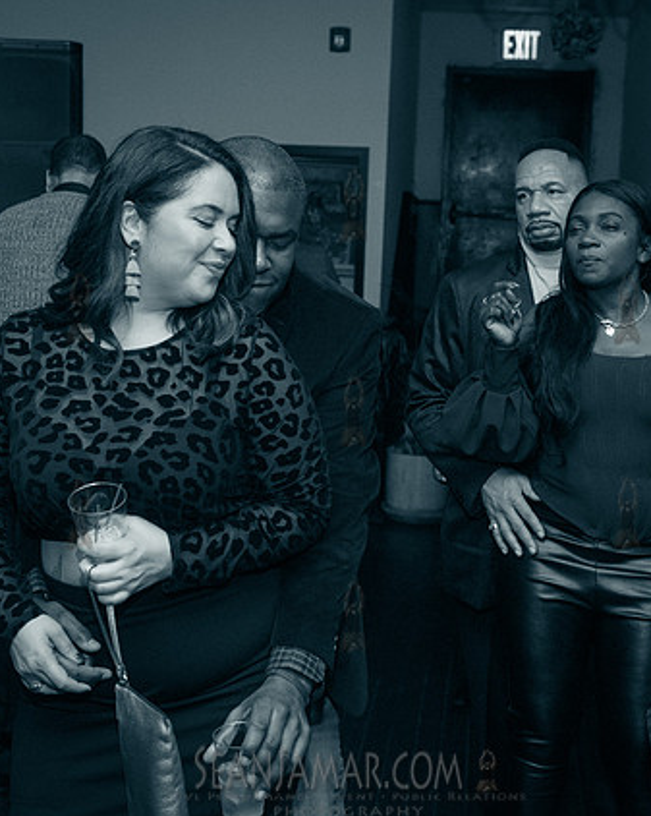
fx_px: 1278
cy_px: 381
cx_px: 366
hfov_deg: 28.6
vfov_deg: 35.4
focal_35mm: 53
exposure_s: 1/125
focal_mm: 35
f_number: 4.5
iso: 2000
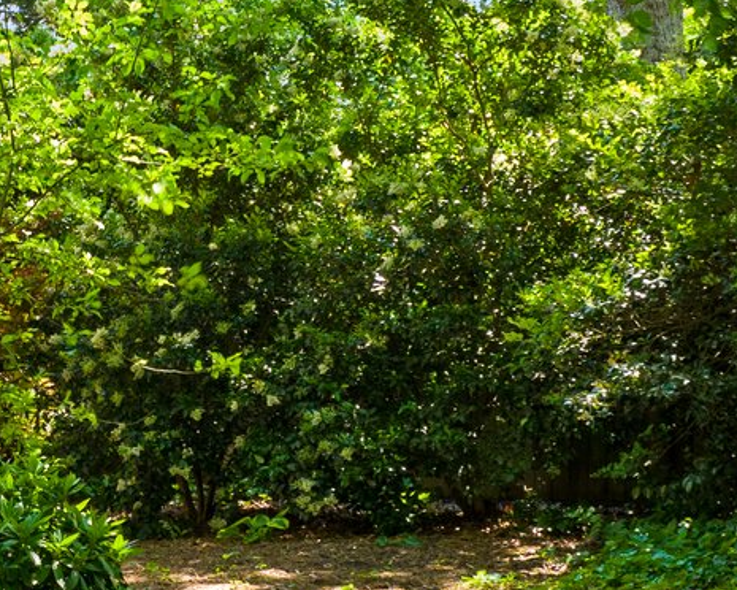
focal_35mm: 103
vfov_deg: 14.9
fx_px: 2247
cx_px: -8
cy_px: 407
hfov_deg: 18.1
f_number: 2.8
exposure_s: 1/15
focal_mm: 12.29
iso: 160
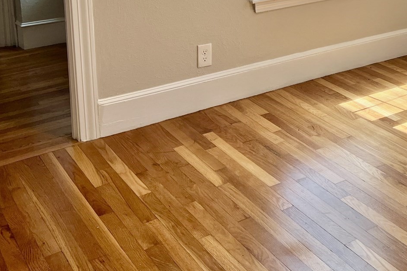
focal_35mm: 59
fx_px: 667
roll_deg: -0.4
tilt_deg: -8.4
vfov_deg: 21.5
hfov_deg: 32.4
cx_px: 360
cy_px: -44
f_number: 1.5
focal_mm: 5.7
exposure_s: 1/173
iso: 40
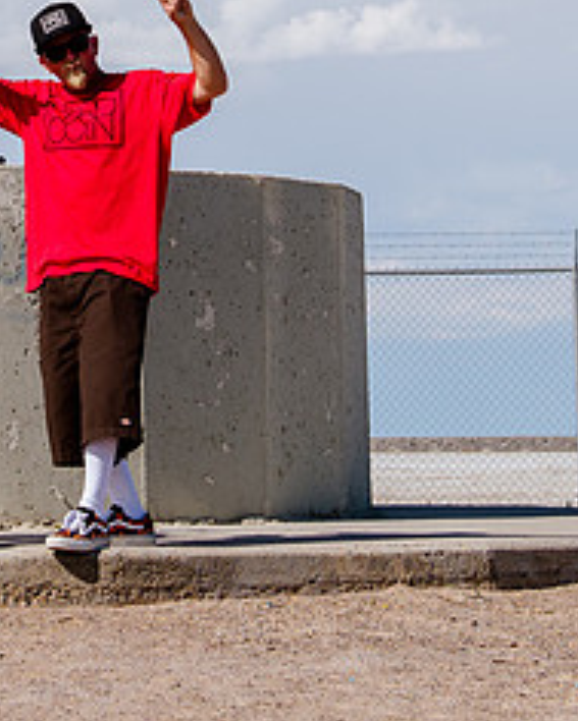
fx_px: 3740
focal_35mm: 175
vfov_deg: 10.9
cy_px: -67
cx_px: 78
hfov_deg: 8.8
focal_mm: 50
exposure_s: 1/1250
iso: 250
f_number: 6.3
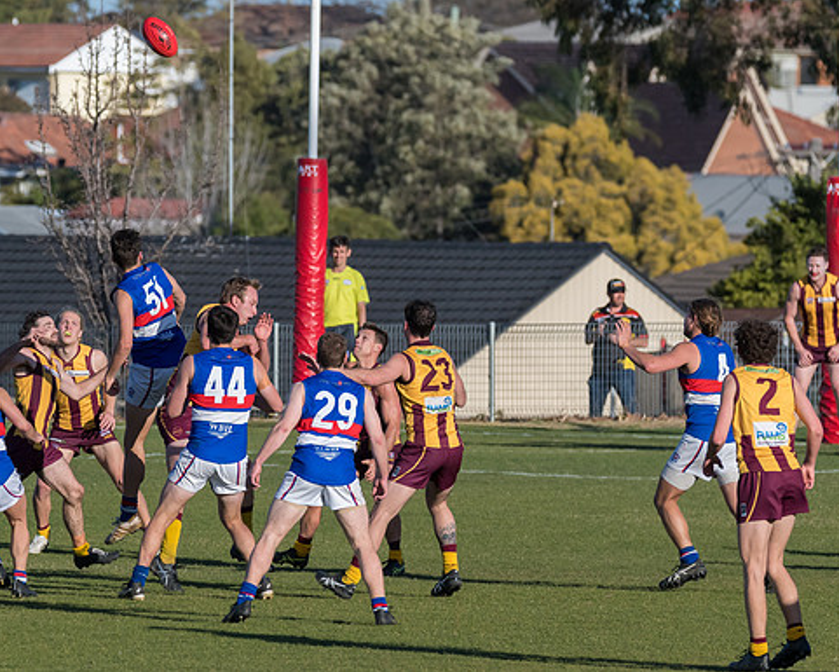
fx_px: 13734
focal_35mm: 553
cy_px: 351
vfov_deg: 2.8
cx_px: 411
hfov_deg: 3.5
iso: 800
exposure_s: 1/4000
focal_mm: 300
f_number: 8
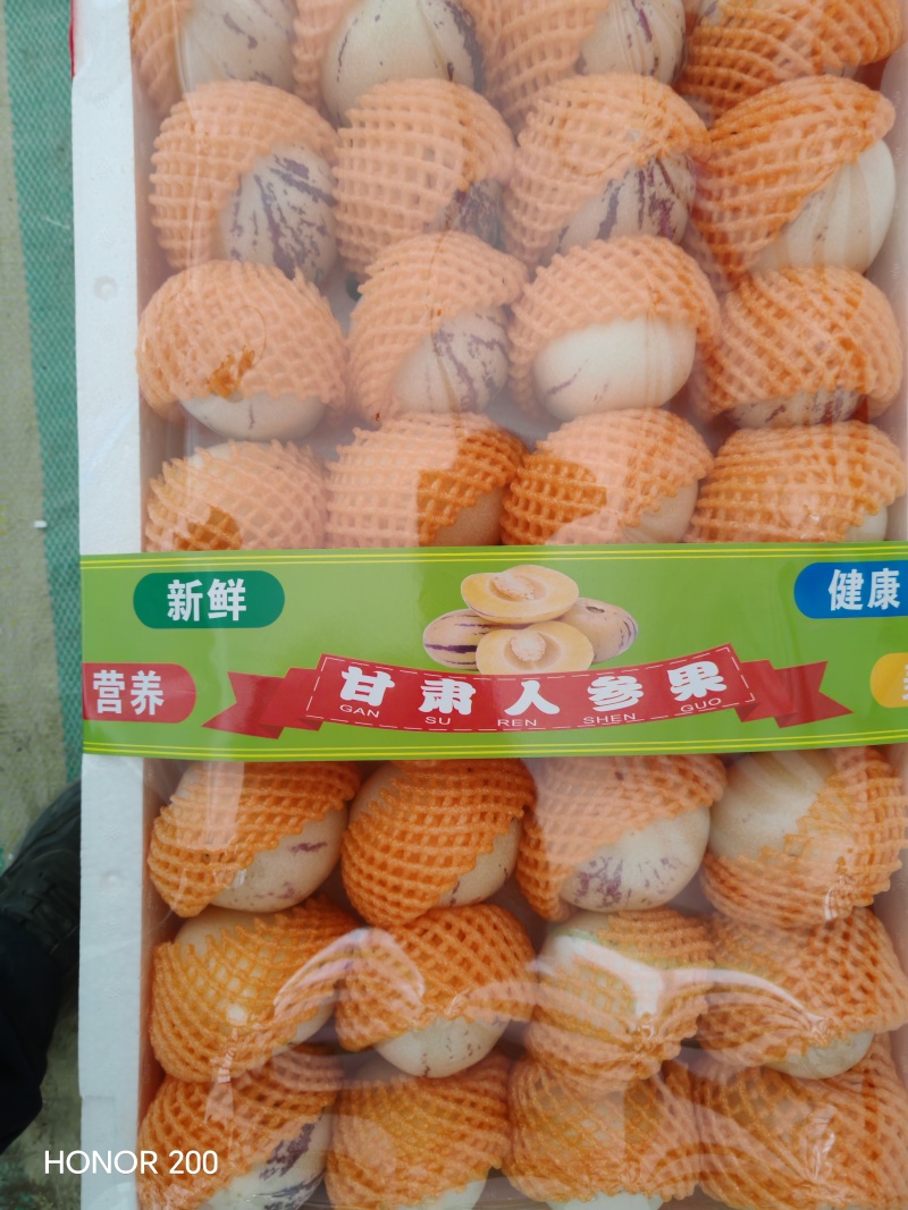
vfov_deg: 65.3
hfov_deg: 51.3
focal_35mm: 27
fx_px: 944
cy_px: 605
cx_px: 454
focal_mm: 5.52
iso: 1000
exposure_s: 1/100
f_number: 1.95
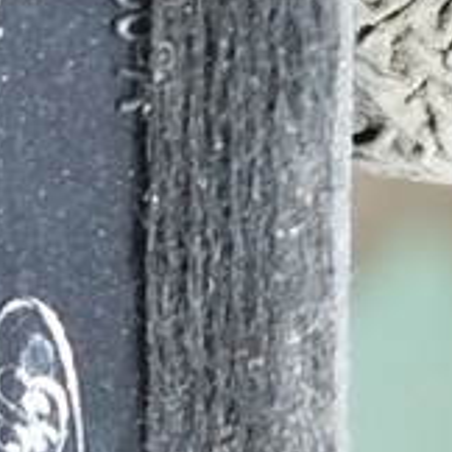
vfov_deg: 9.1
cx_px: 103
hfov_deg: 9.2
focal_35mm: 189
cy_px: -151
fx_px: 2792
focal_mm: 5.31
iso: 640
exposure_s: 1/33
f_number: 1.7
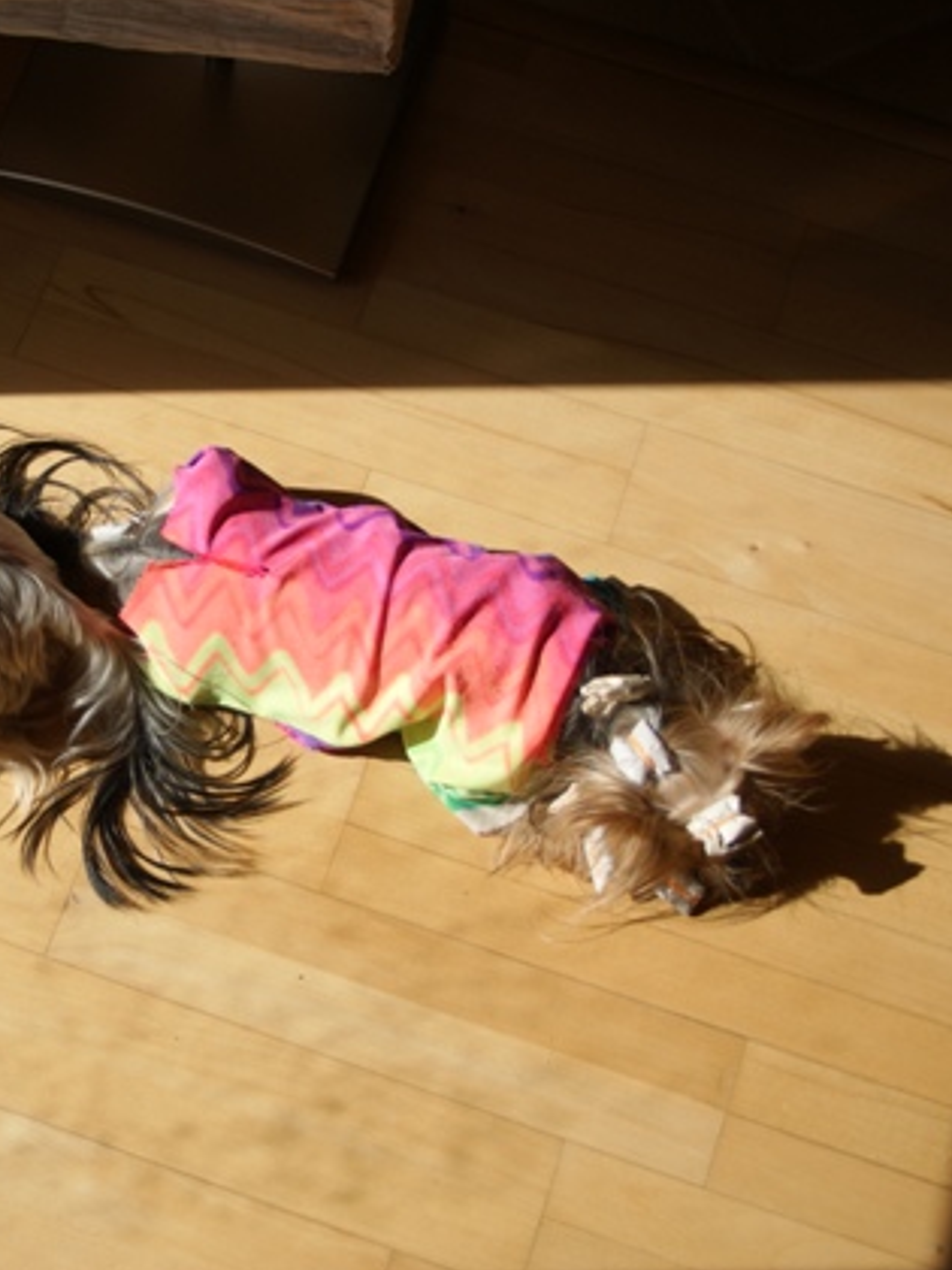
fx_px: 2420
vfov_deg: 29.4
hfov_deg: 21.9
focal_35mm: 66
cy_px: 632
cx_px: 154
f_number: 4.5
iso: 100
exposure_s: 1/640
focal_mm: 30
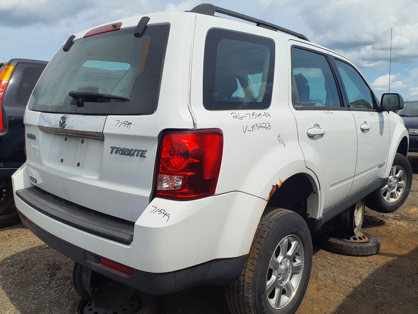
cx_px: 209
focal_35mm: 27
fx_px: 326
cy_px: 157
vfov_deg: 51.4
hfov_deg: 65.3
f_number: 1.9
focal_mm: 3.58
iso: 40
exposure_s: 1/3208
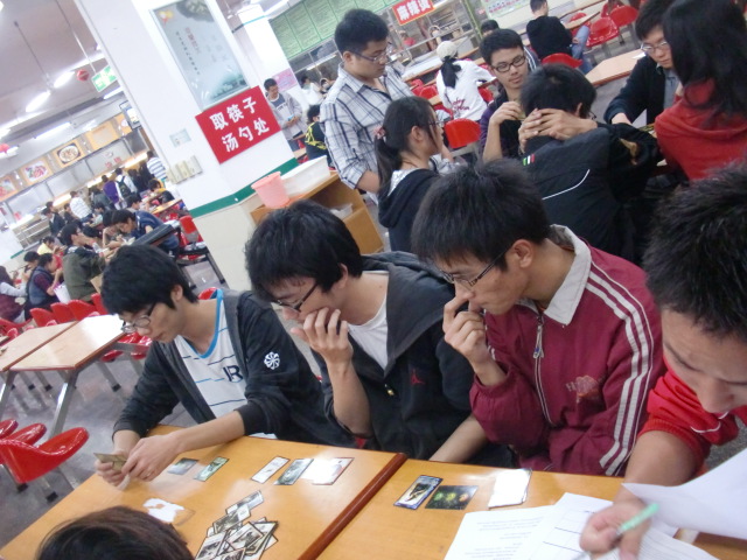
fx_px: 777
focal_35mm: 36
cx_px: 374
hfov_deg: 51.4
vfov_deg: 39.7
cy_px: 280
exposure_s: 1/60
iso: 640
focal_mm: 6.3
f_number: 2.8
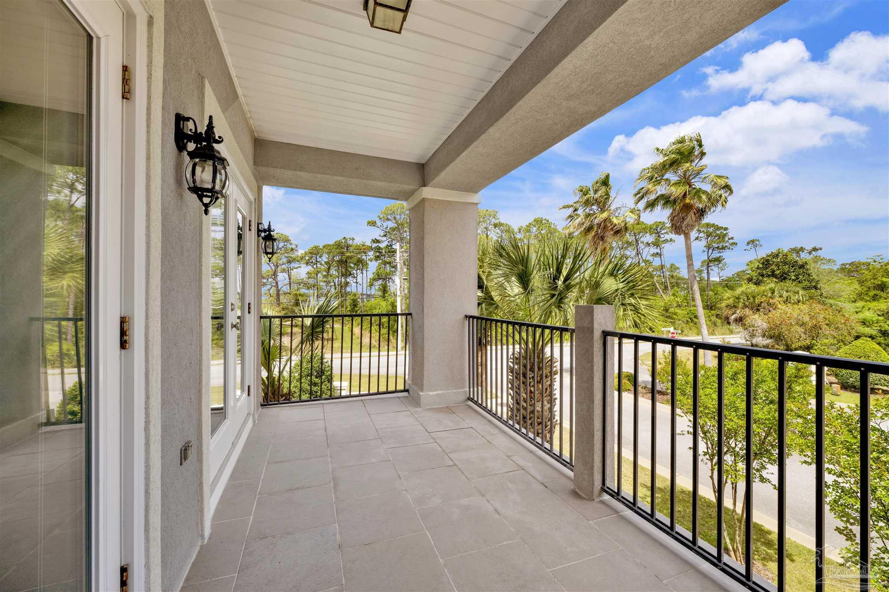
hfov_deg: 104.3
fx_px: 346
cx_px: 444
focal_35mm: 14
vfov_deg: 81.2
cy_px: 296
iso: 400
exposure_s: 1/640
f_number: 11
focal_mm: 14
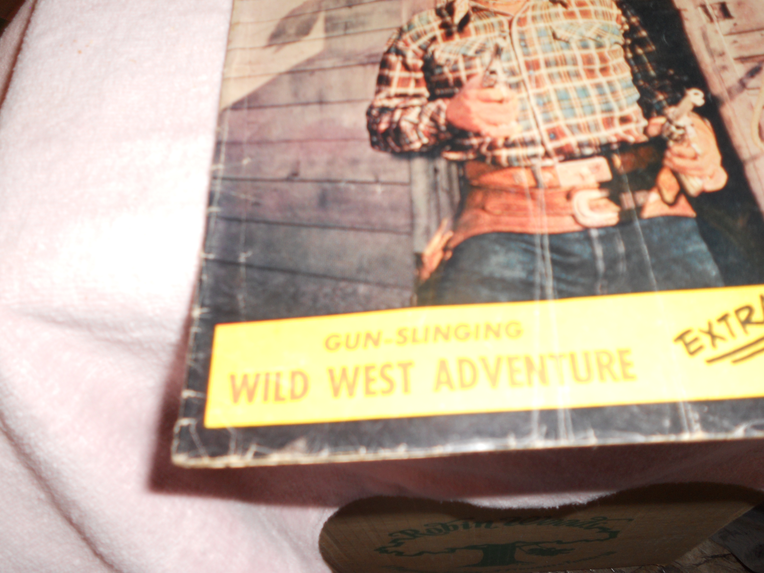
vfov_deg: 44.2
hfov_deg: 56.8
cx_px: 382
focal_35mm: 32
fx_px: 706
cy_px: 286
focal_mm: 5.8
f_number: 3.5
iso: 80
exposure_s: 1/25
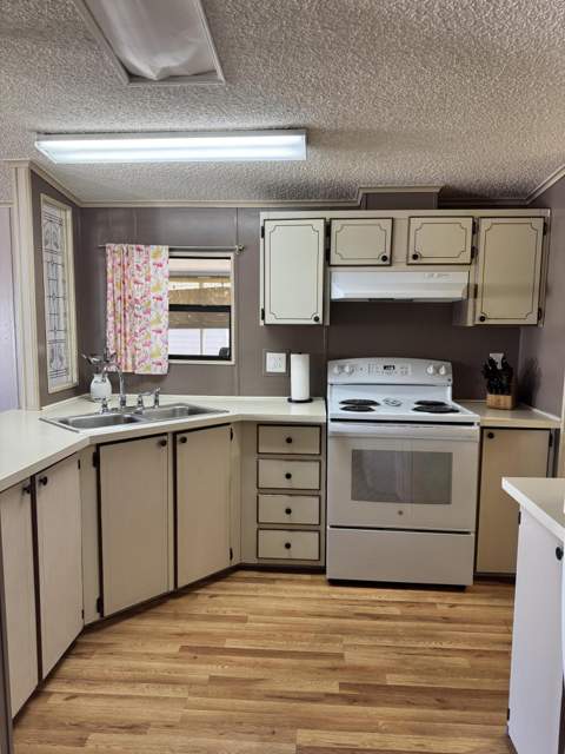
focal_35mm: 24
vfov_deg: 71.6
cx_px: 282
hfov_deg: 56.8
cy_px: 377
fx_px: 522
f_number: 1.78
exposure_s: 1/60
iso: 200
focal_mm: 6.76
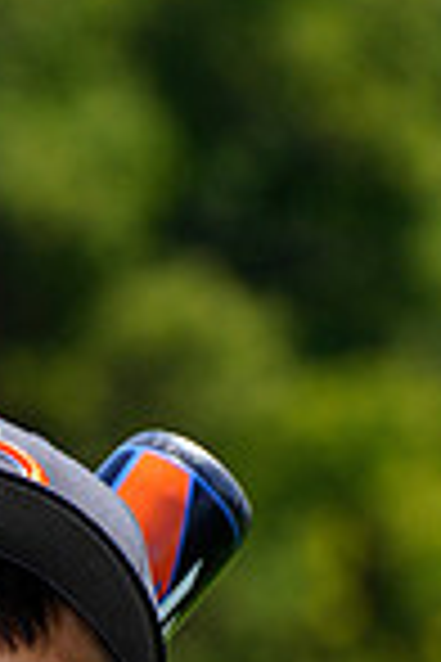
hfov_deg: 2.0
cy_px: 1274
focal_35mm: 693
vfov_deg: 3.0
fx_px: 12733
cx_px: -277
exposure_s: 1/250
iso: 100
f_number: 6.3
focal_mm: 175
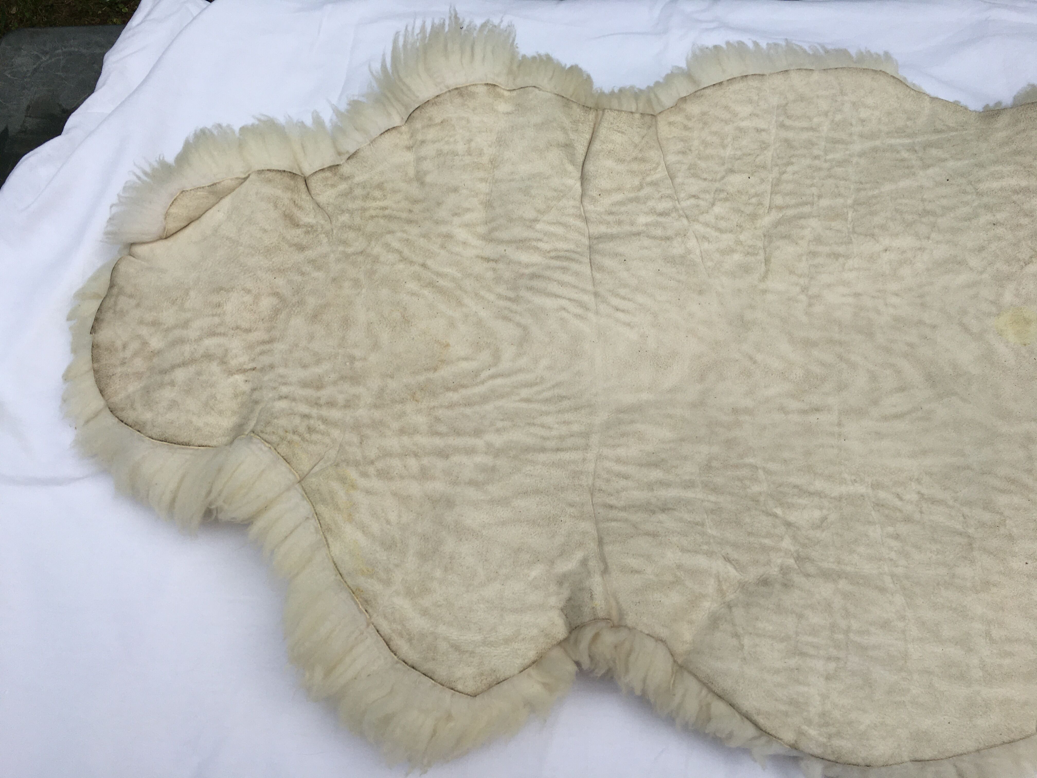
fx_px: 869
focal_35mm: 29
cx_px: 518
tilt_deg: -66.0
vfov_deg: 48.2
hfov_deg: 61.7
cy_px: 389
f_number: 2.2
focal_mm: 4.15
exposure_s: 1/1166
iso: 25
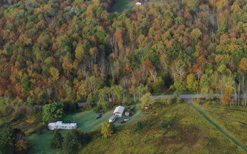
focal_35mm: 58
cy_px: 19
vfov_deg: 21.9
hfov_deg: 34.4
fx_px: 391
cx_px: 182
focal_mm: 10.26
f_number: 2.8
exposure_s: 1/640
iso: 100
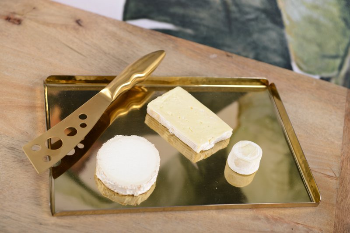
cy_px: 116
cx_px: 175
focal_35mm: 70
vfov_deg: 19.5
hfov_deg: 28.8
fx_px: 681
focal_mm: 70
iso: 100
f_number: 4.5
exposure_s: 1/200
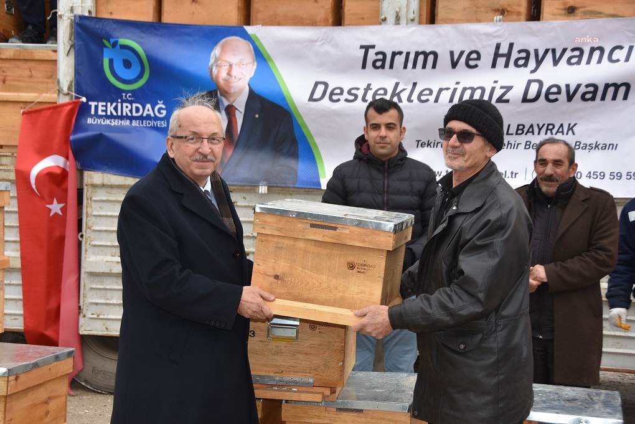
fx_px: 1270
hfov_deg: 28.1
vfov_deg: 18.9
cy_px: 212
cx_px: 318
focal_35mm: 72
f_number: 5.6
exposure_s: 1/125
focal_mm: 48
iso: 140
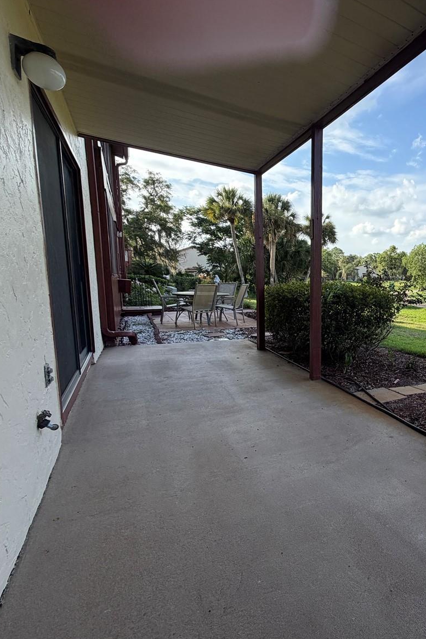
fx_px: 355
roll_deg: -0.8
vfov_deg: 84.0
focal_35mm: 20
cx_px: 397
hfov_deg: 52.9
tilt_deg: -7.8
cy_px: 326
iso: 40
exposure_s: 1/658
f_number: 2.2
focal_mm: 2.22
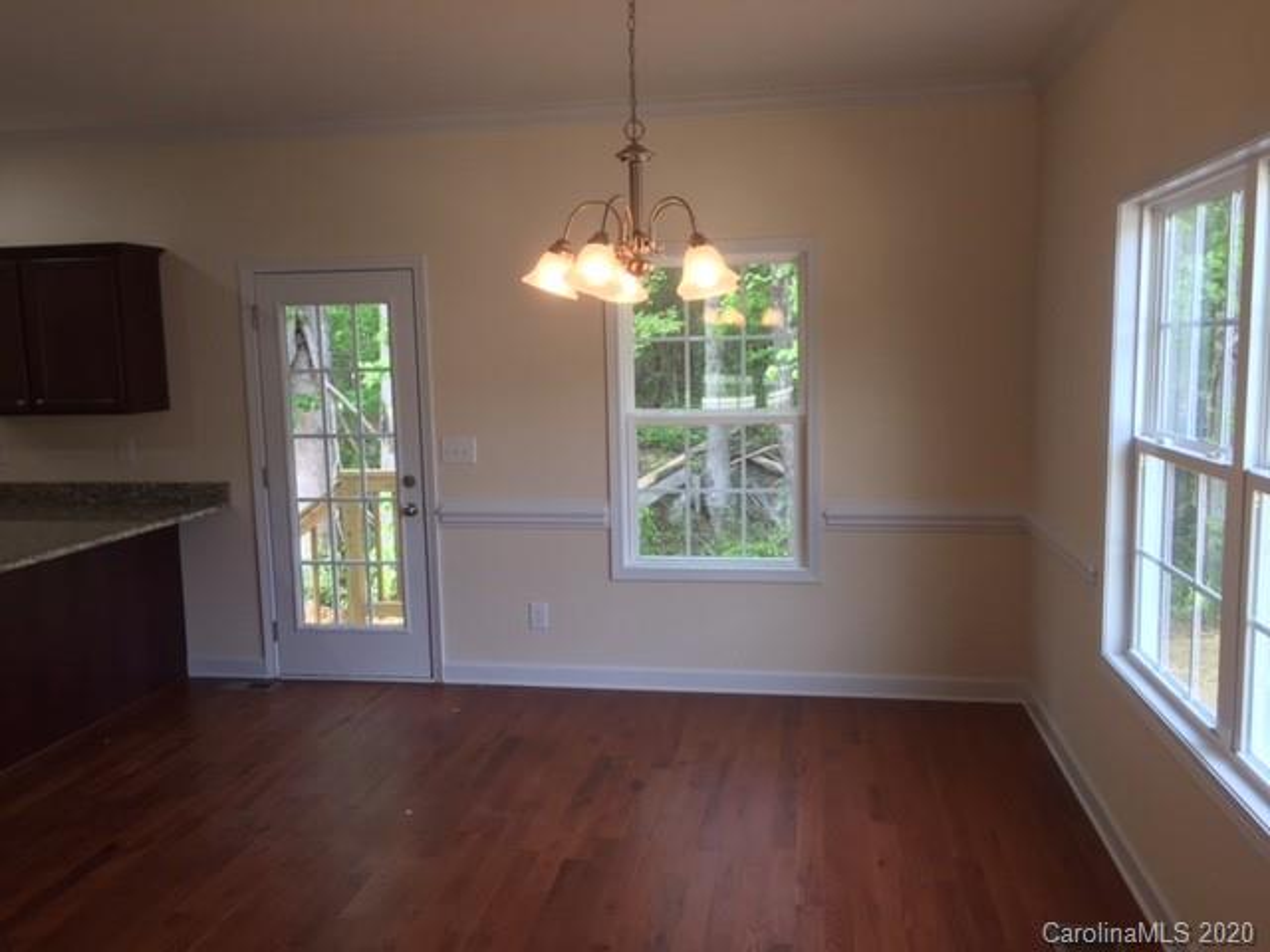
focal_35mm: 29
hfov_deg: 61.7
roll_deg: +2.2
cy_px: 476
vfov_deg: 48.2
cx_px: 635
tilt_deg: -7.3
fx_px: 1064
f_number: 2.2
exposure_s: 1/60
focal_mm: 4.15
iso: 40
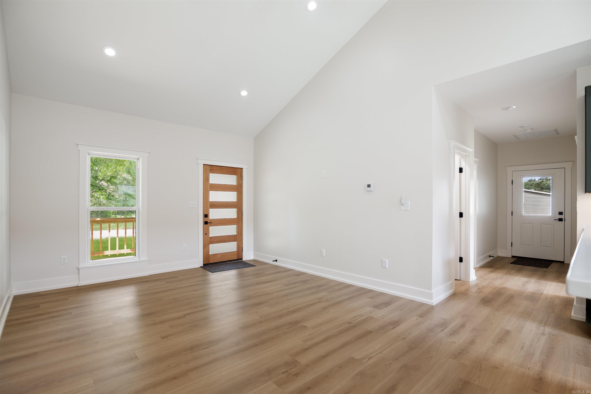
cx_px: 296
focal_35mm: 16
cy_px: 197
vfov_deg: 73.7
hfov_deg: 96.7
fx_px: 263
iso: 1250
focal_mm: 16
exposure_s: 1/20
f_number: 5.6
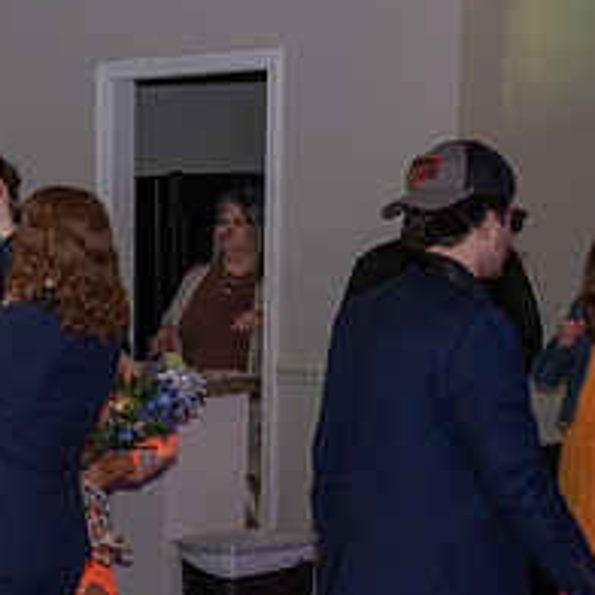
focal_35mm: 131
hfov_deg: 12.7
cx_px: -249
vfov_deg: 13.2
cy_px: 572
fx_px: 2548
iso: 1250
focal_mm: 52
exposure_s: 1/200
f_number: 2.8
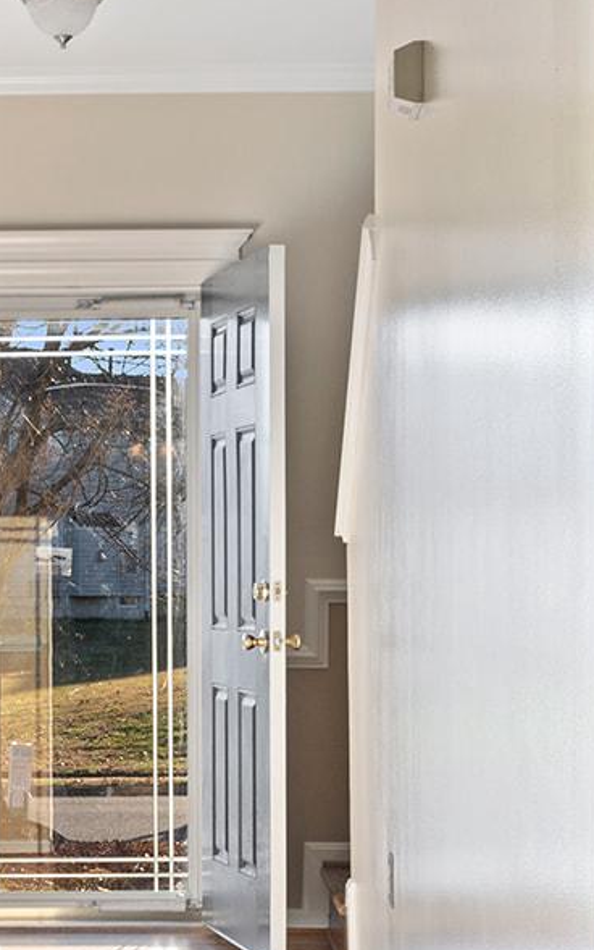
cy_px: 747
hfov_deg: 13.4
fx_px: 2510
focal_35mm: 97
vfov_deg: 21.2
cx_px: 73
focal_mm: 35
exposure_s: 1/40
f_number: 9
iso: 250
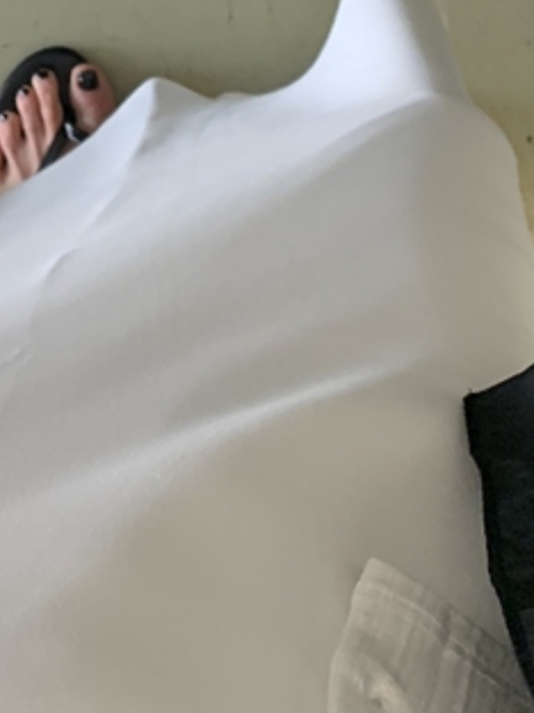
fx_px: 1831
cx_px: 14
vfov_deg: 19.0
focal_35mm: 89
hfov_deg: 16.3
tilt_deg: -80.1
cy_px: -392
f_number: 1.8
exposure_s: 1/60
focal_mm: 4.25
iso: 160
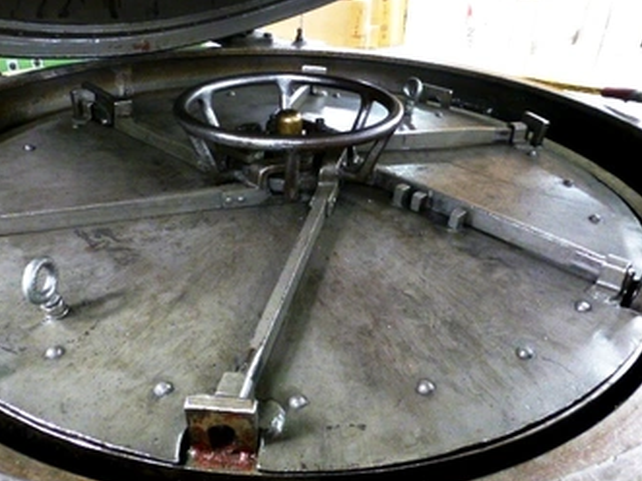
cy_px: 239
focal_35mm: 29
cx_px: 305
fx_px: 538
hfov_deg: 61.6
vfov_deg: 48.2
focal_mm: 4.3
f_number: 3.3
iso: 400
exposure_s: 1/5
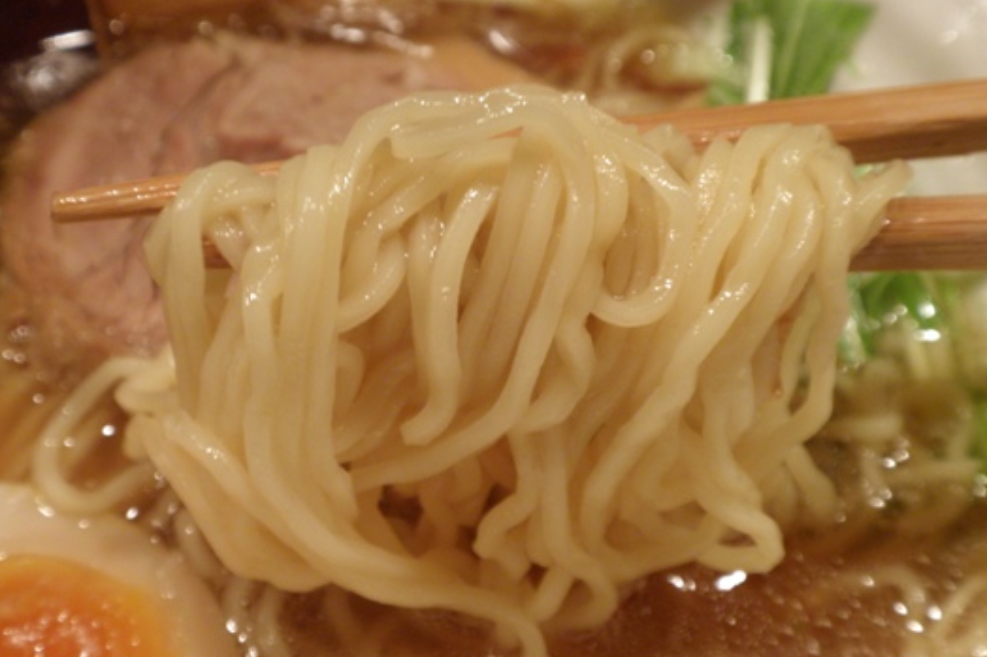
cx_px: 489
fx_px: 1507
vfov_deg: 24.6
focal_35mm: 55
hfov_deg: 36.3
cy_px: 341
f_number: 4.3
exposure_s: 1/3
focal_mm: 9.1
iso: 100
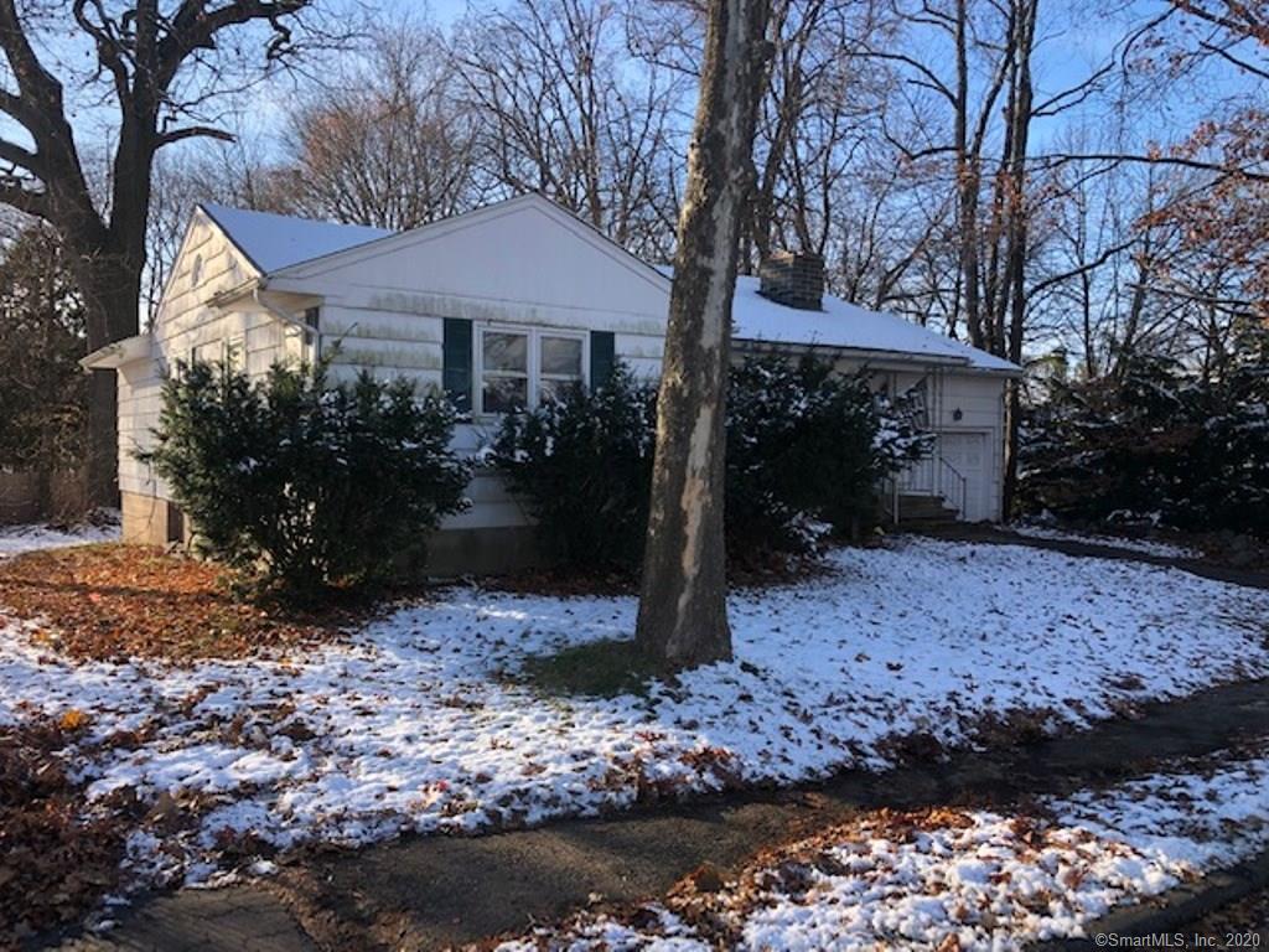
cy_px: 476
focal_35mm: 28
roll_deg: -0.3
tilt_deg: -0.9
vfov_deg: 49.7
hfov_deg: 63.4
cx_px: 634
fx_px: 1026
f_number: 1.8
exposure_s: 1/516
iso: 20
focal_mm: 3.99
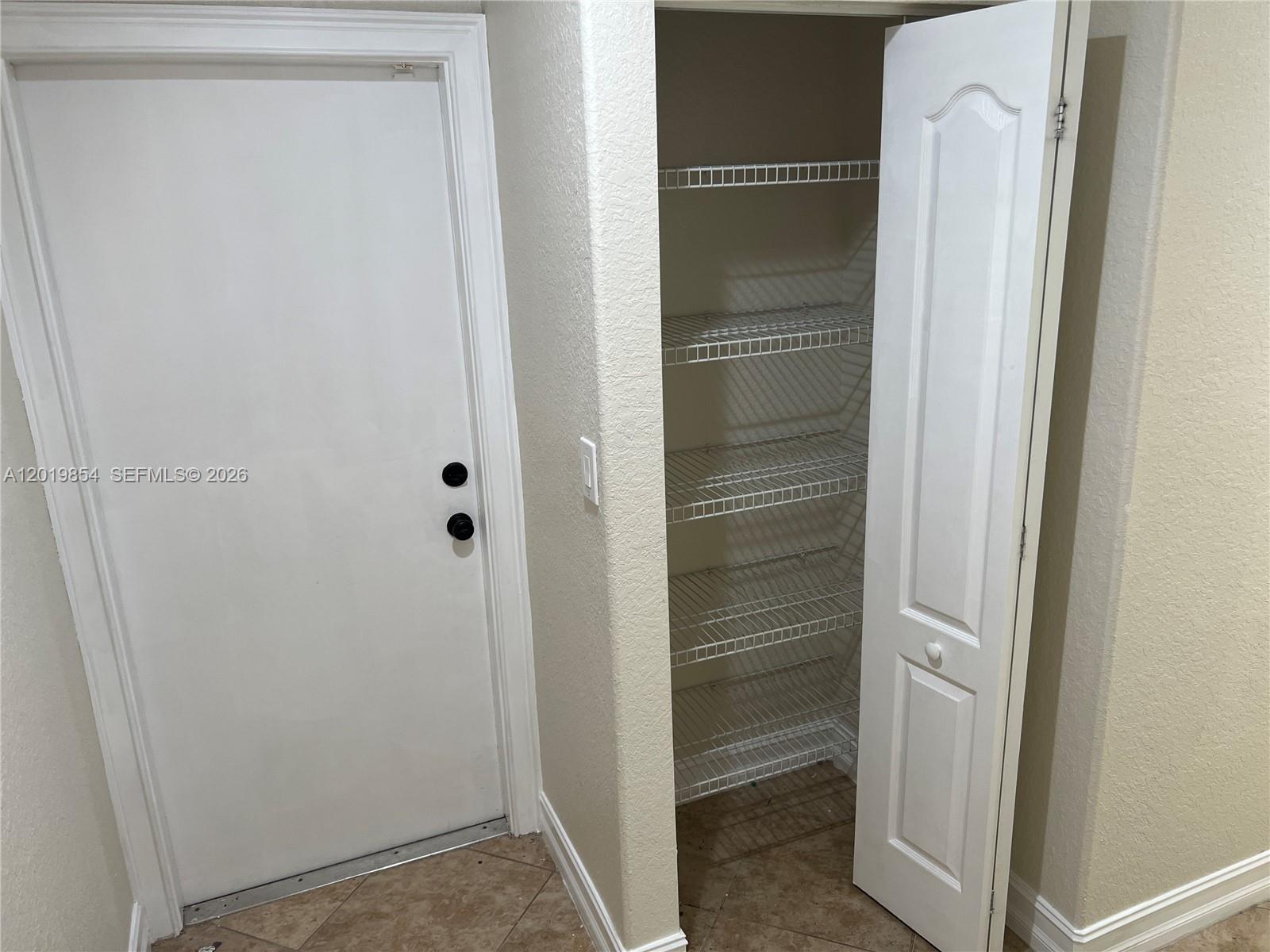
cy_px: 476
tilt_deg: -18.0
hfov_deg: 67.3
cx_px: 635
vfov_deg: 53.1
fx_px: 954
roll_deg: +2.0
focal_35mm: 26
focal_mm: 5.7
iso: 80
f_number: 1.5
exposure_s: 1/60
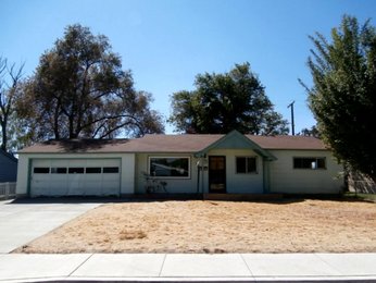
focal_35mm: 24
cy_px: 142
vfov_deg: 56.9
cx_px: 188
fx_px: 261
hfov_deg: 71.6
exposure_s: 1/1250
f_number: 3
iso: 100
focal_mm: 4.2
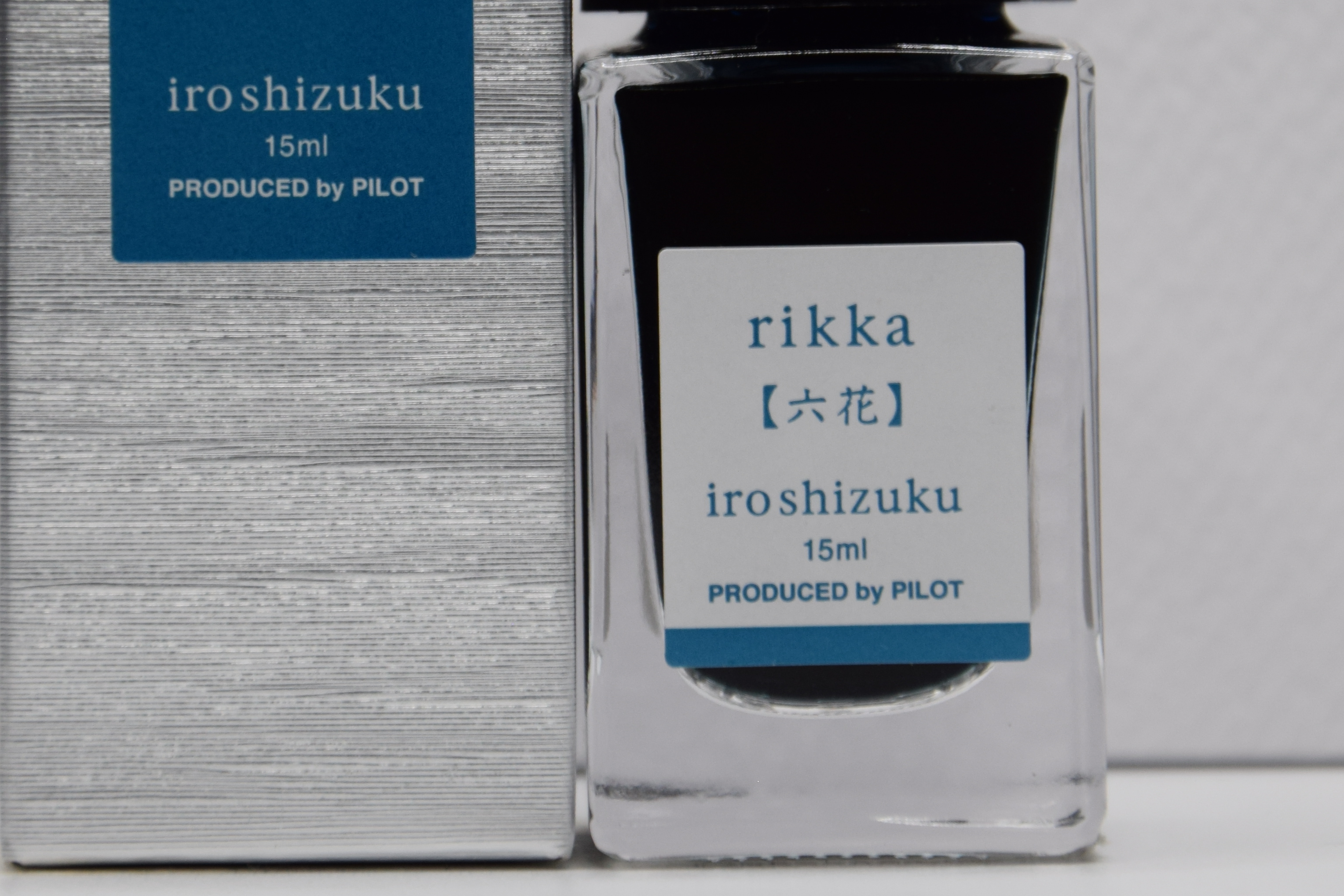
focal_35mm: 271
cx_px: 587
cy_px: 157
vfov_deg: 5.1
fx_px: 10117
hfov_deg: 7.6
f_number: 7.1
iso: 400
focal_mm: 92
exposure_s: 1/125
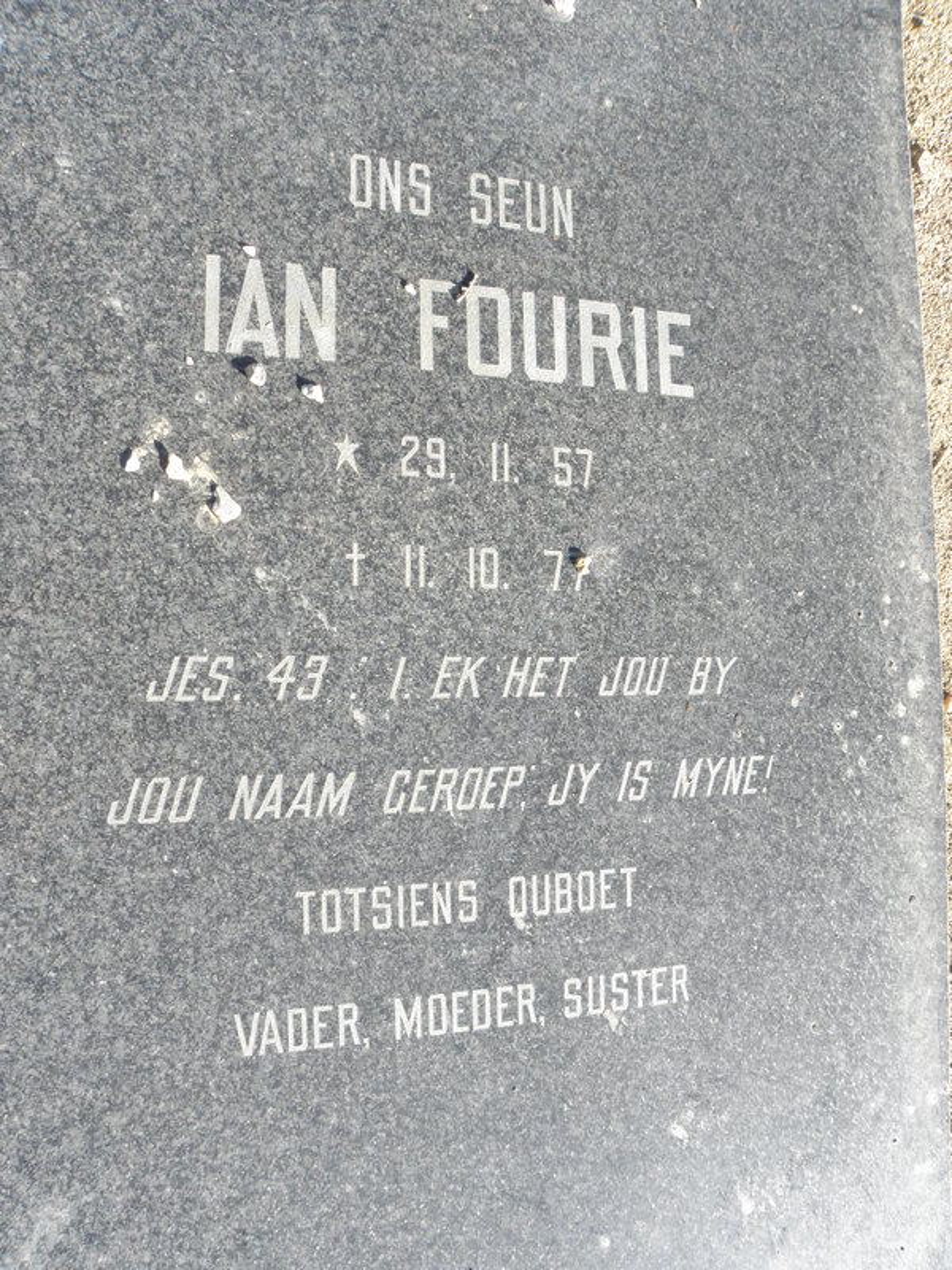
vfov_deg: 67.3
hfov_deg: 53.1
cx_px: 476
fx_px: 953
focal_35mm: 26
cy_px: 635
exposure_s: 1/250
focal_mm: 4.6
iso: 200
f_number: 6.3
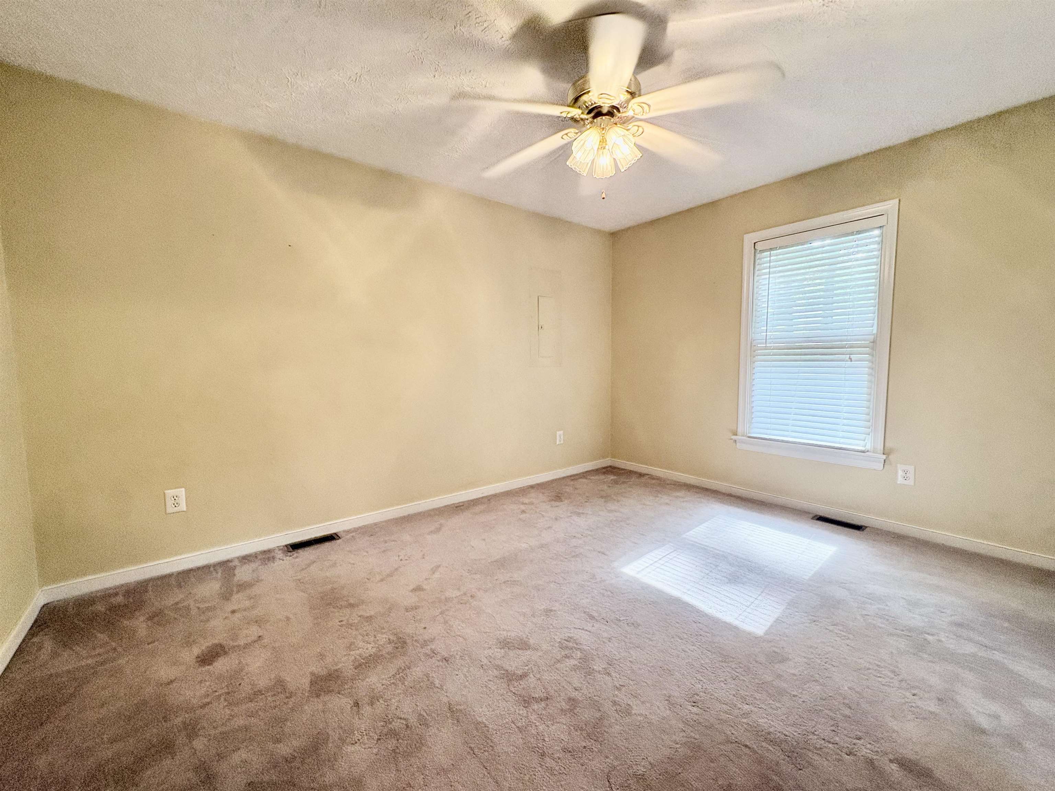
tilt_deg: -3.1
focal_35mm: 14
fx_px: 427
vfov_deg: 85.7
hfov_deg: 102.1
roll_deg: +0.9
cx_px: 528
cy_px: 396
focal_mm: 2.22
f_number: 2.2
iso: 250
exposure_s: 1/60
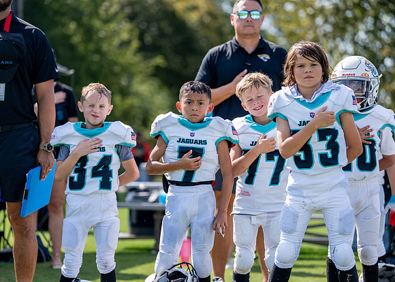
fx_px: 1540
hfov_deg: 14.6
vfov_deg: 10.5
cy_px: 142
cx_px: 191
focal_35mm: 137
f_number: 2.8
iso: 160
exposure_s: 1/1600
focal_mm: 130
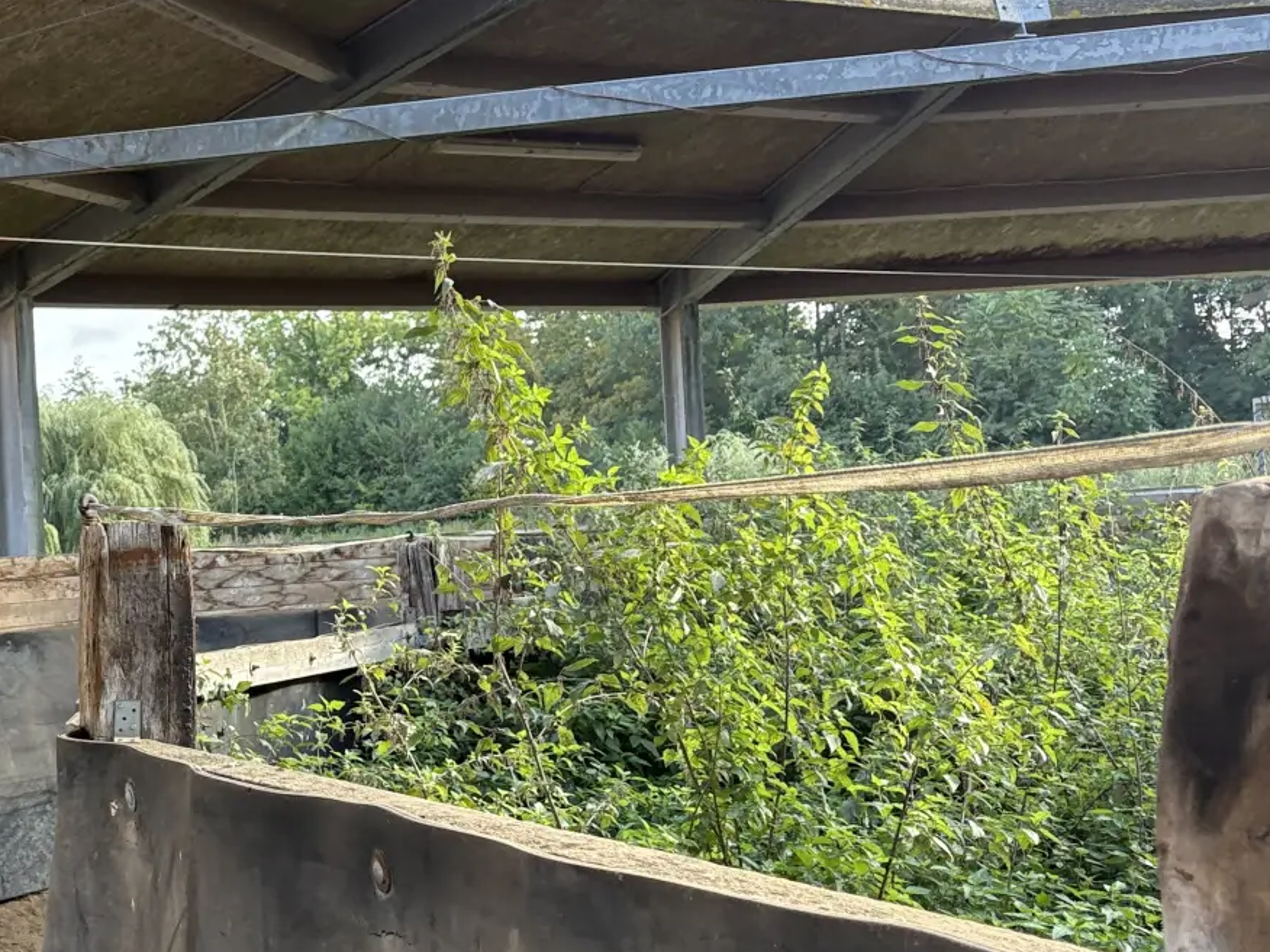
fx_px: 2091
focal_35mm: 57
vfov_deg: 25.6
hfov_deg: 32.1
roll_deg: +5.4
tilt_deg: +4.3
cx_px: 119
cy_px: 577
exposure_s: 1/249
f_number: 1.6
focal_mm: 5.96
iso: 64
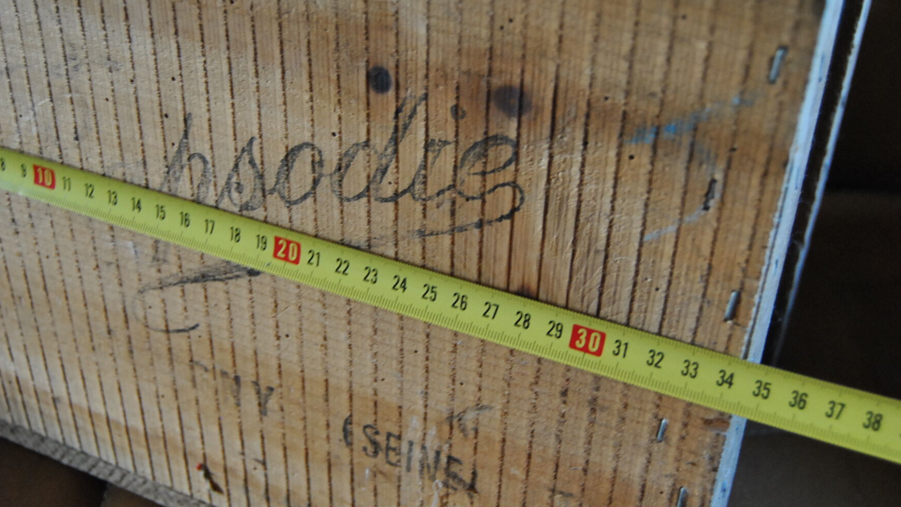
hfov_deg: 45.5
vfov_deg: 26.5
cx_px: 427
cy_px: 249
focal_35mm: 45
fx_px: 1075
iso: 800
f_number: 4
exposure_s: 1/30
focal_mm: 26
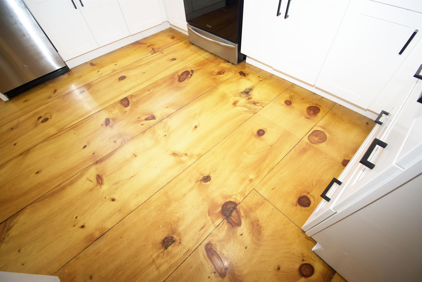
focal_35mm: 15
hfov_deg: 100.4
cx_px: 211
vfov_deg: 77.3
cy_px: 141
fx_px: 176
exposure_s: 1/125
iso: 800
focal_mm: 10
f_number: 4.5
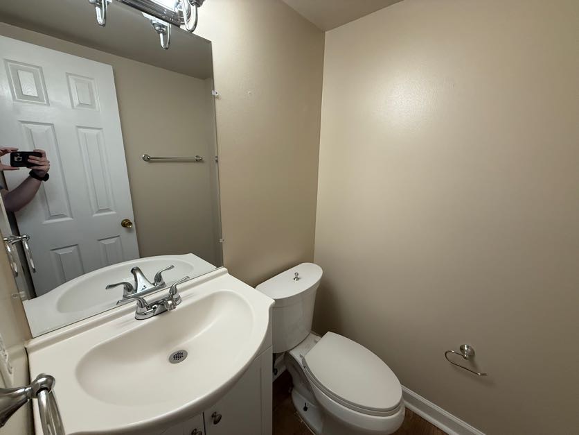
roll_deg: -2.0
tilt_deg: -13.3
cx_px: 290
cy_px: 218
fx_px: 234
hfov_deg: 102.1
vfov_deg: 85.7
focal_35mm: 14
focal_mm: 2.22
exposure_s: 1/120
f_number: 2.2
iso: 320
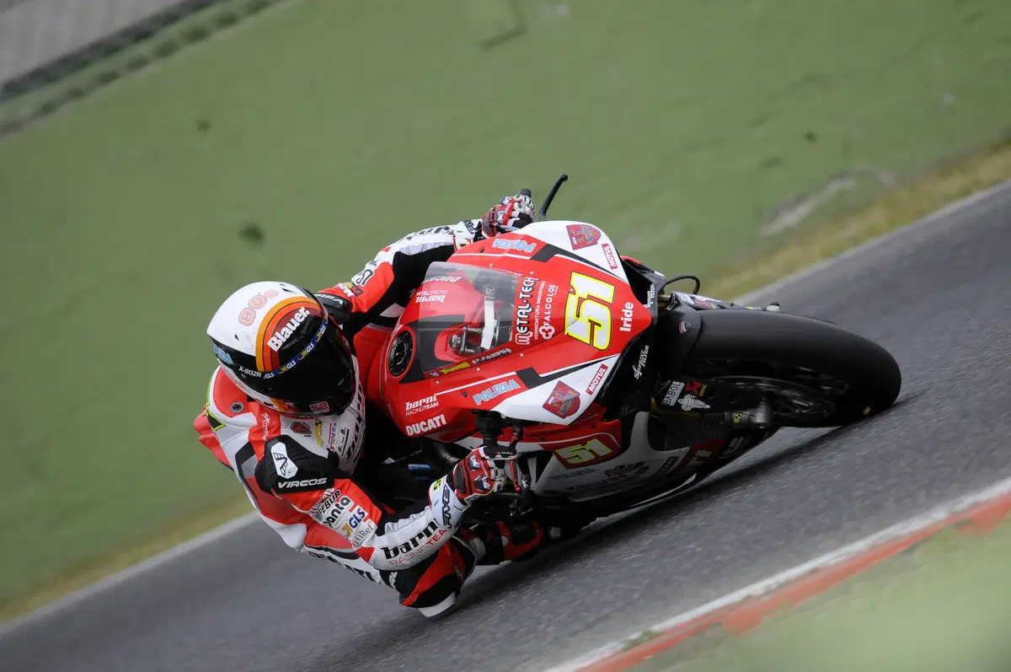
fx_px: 21037
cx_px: 506
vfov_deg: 1.8
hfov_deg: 2.8
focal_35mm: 750
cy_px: 336
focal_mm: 500
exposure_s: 1/1000
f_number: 4
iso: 800
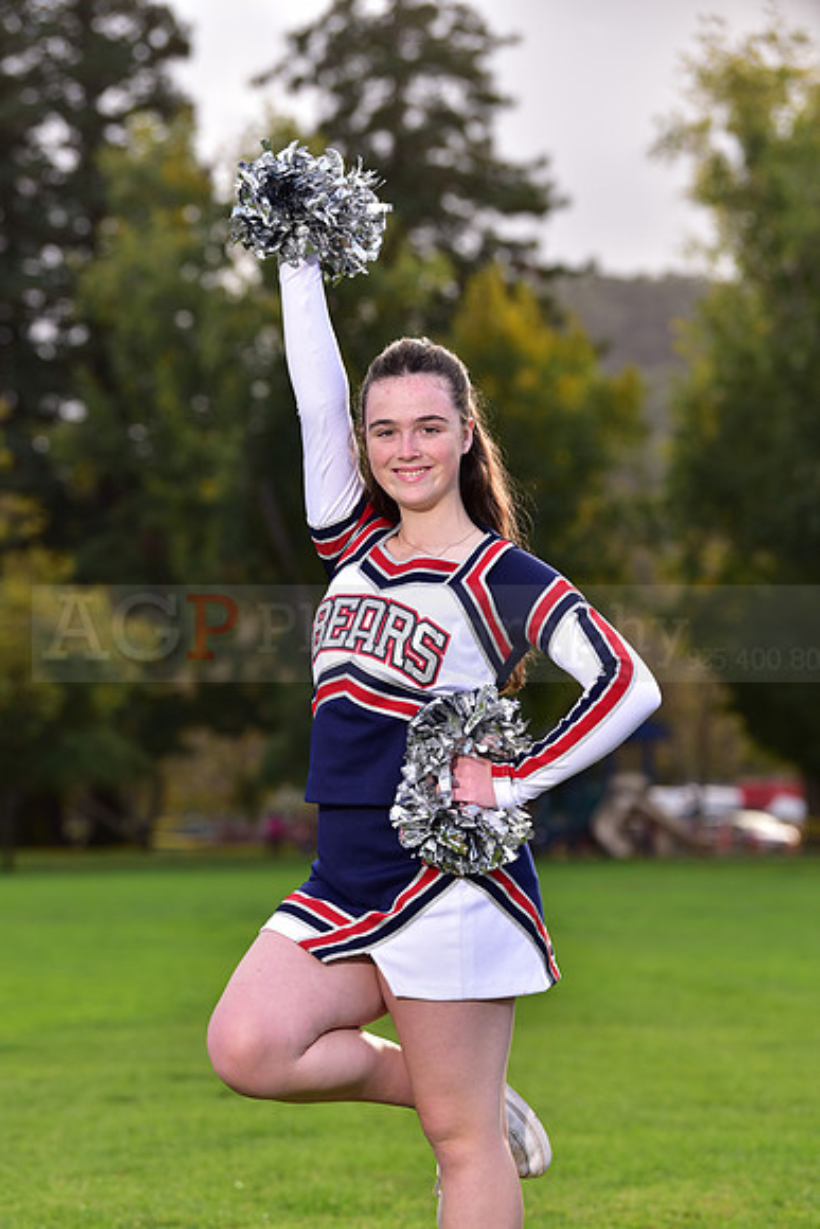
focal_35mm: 122
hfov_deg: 11.2
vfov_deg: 16.8
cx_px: 410
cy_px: 614
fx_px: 4166
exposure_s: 1/250
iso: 160
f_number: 4.5
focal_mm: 122
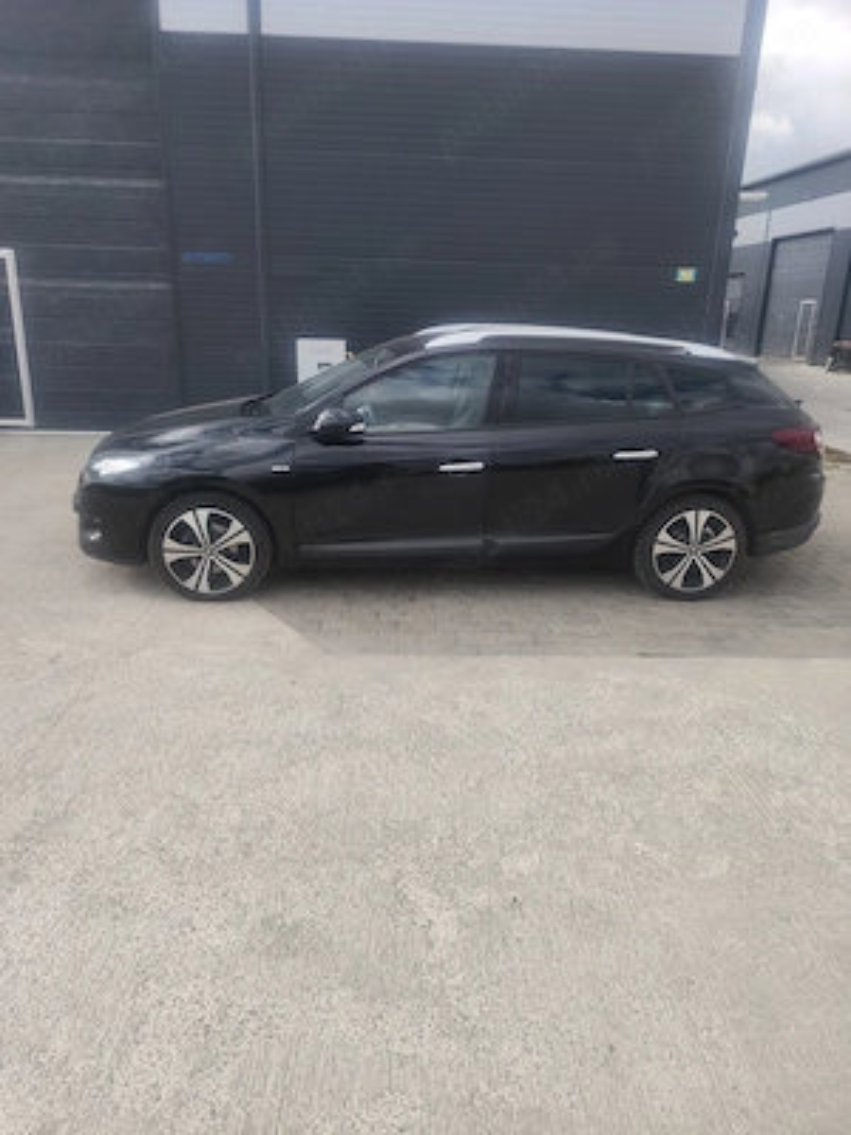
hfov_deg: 58.9
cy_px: 568
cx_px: 426
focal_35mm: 23
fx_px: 754
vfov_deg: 73.9
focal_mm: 6.14
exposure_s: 1/462
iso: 50
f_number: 1.65
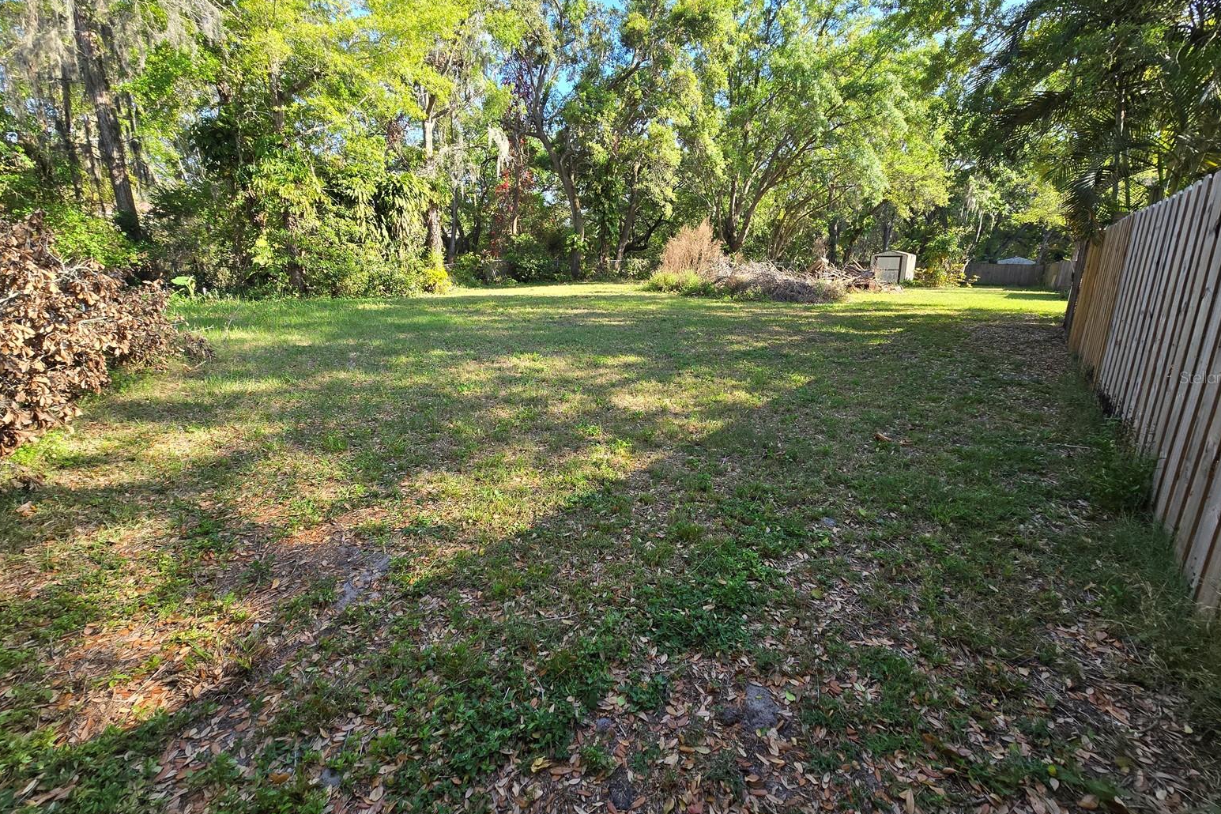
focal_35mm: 14
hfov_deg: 104.2
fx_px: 475
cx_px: 622
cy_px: 377
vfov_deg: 81.1
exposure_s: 1/340
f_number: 2.2
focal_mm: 2.2
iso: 50
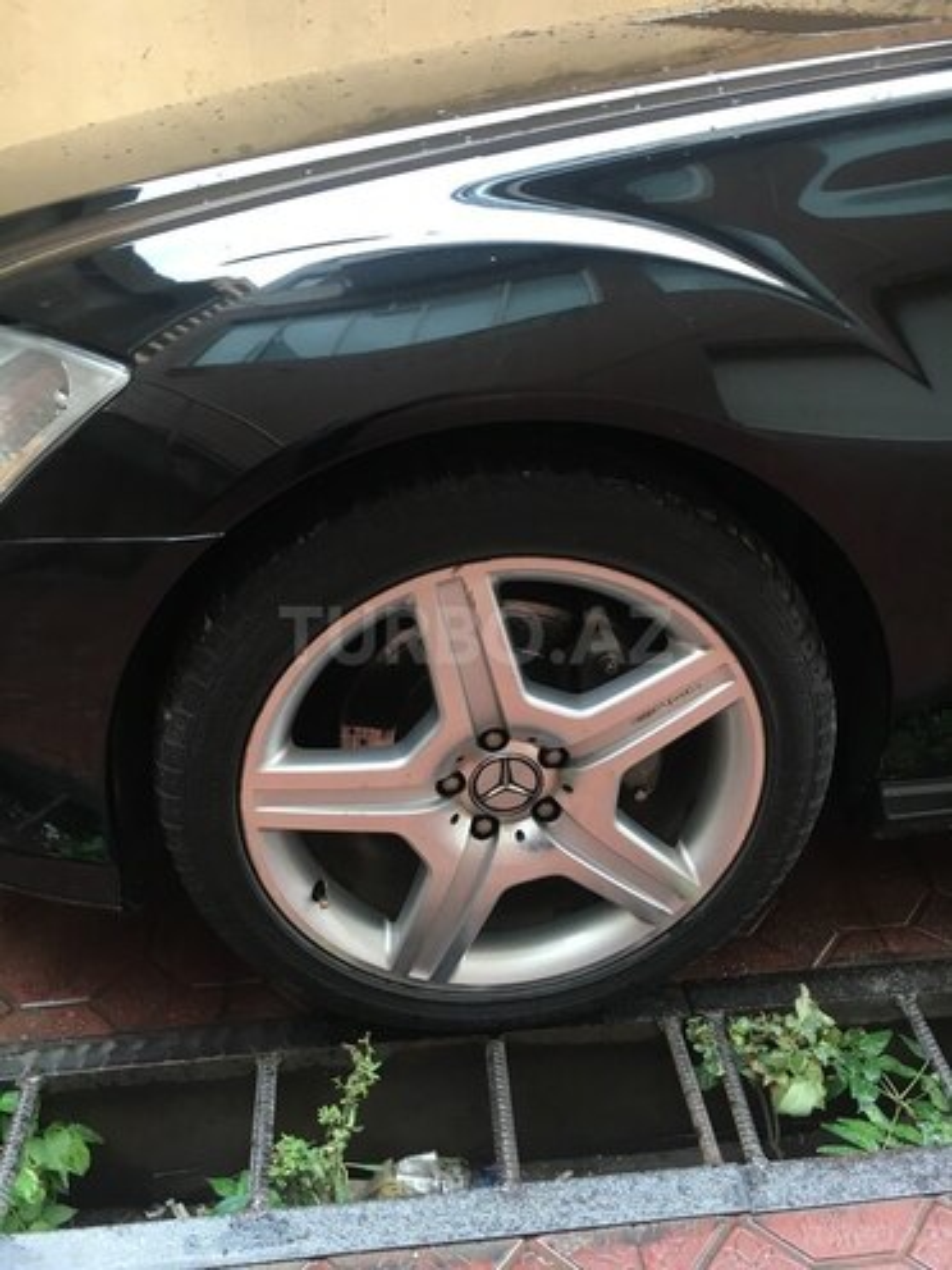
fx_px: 1063
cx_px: 476
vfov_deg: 61.7
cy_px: 635
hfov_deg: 48.2
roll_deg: +0.5
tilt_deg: -27.7
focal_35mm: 29
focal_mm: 4.15
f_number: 2.2
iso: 80
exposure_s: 1/33
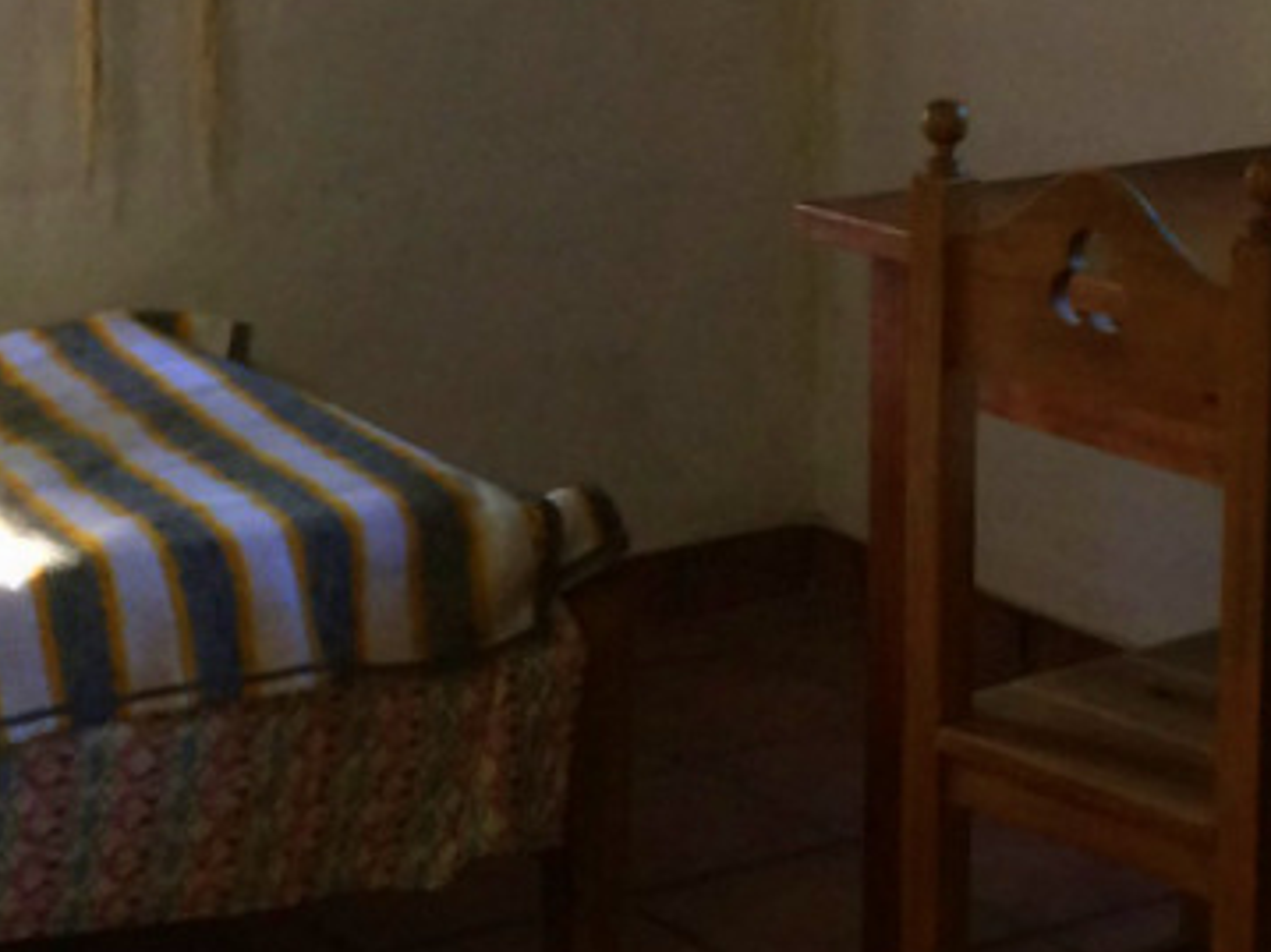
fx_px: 3560
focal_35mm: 97
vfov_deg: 15.2
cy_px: 269
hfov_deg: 20.2
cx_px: 584
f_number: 2.2
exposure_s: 1/33
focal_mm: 4.15
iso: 100
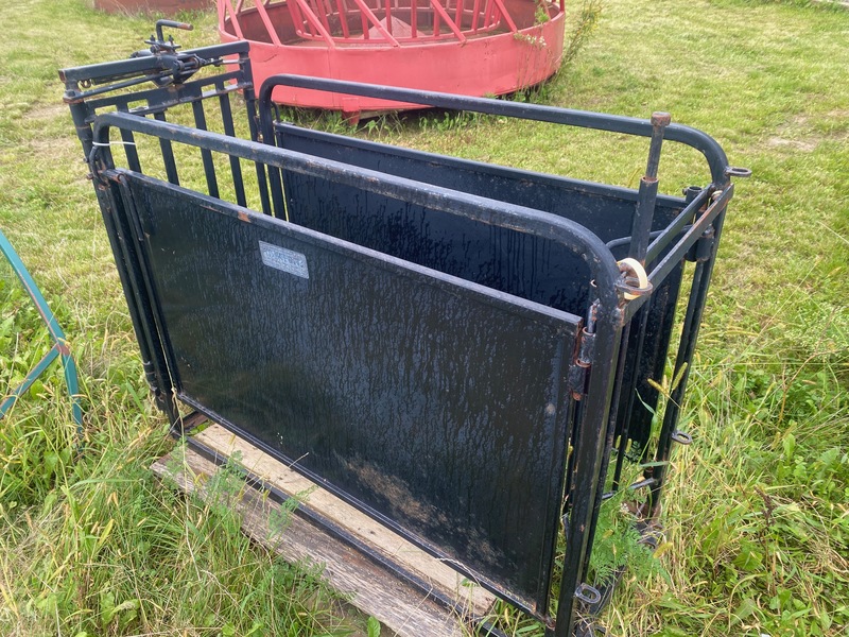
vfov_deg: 53.1
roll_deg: +2.9
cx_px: 424
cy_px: 318
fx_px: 638
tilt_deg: -35.2
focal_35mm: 26
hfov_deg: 67.3
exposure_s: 1/125
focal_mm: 4.25
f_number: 1.8
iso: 32
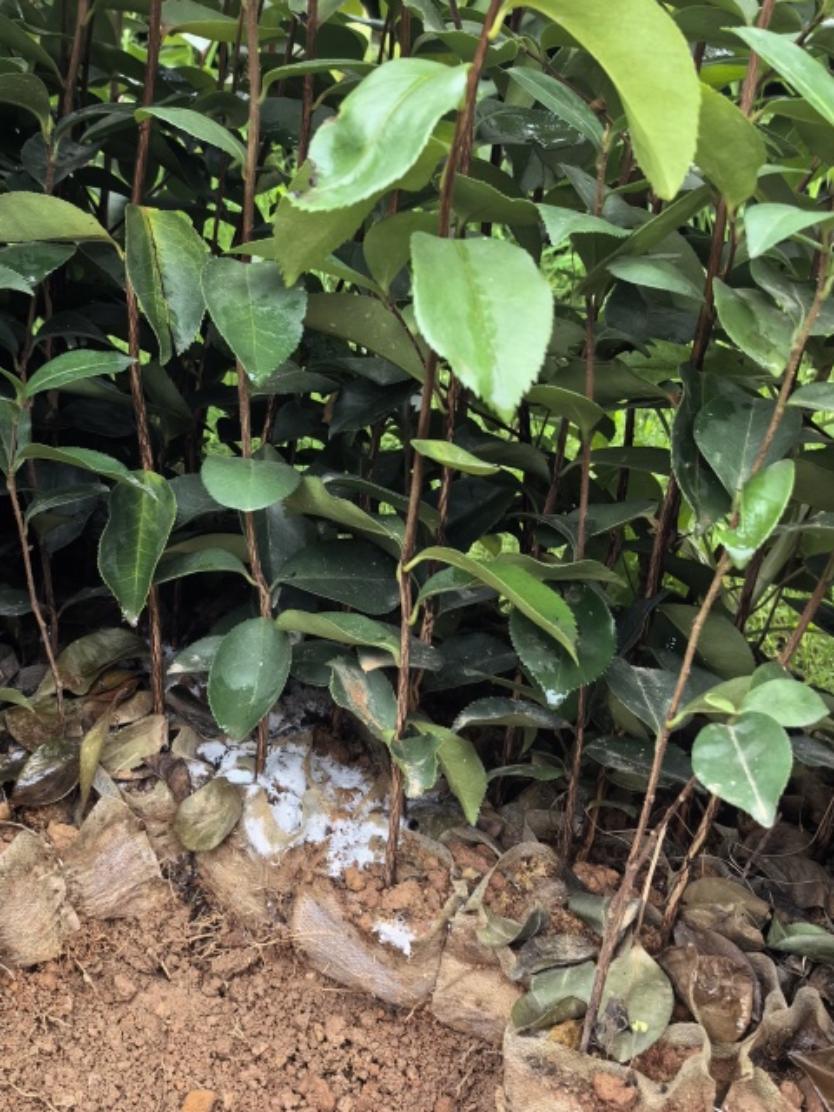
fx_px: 1446
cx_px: 321
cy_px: 456
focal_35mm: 45
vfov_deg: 41.9
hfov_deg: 32.1
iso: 50
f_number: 2
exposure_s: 1/128
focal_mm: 5.72
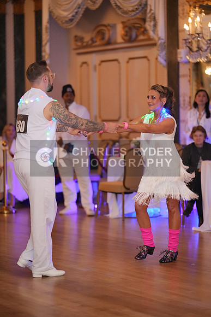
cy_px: 158
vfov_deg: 18.9
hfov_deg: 12.7
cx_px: 106
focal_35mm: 108
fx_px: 949
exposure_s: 1/250
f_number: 2
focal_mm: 108
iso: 5000
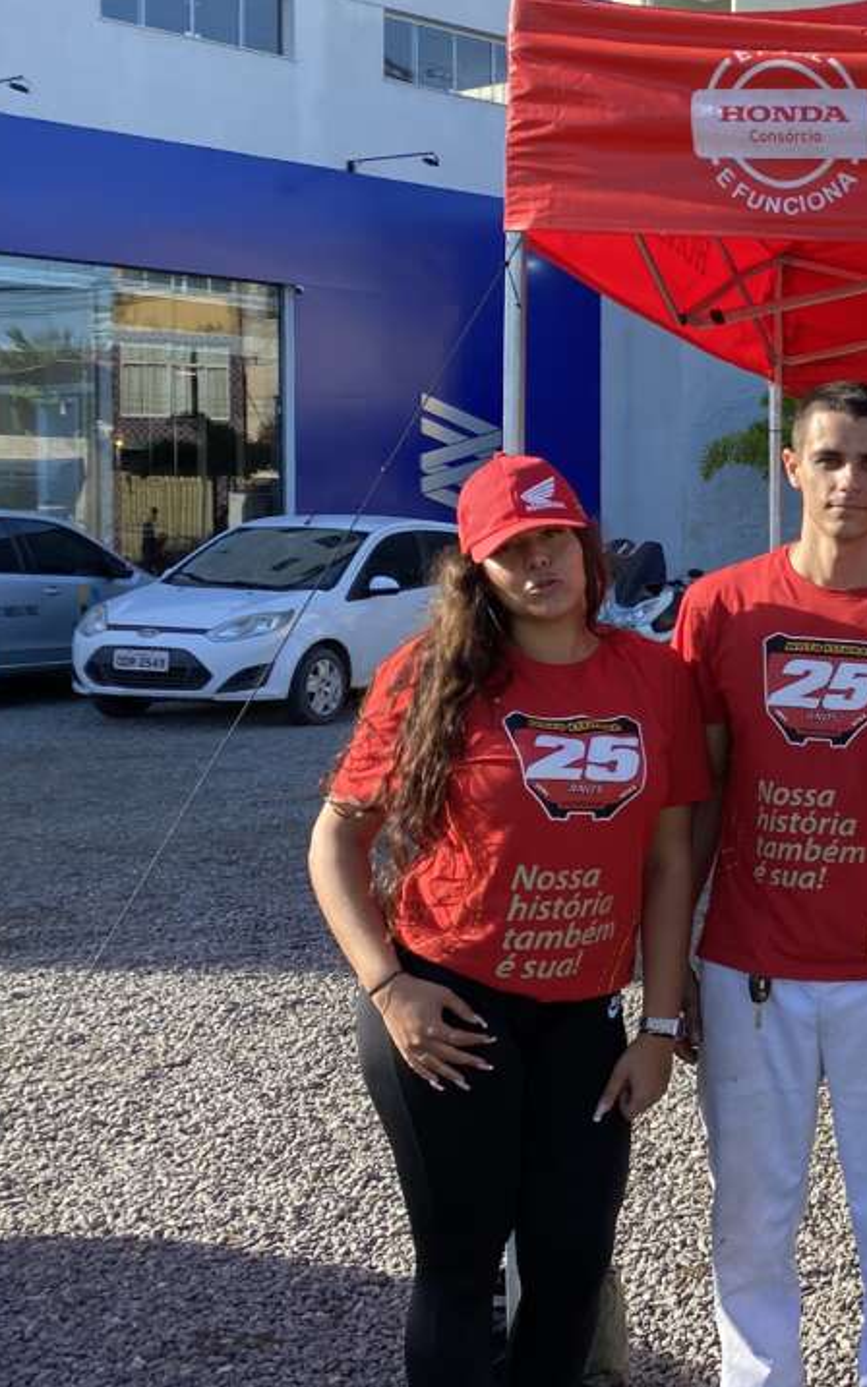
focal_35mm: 50
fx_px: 1891
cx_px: 1237
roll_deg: -1.3
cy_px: 630
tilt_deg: -1.5
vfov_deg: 40.3
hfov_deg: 22.1
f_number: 1.8
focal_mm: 4.25
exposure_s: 1/747
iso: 32
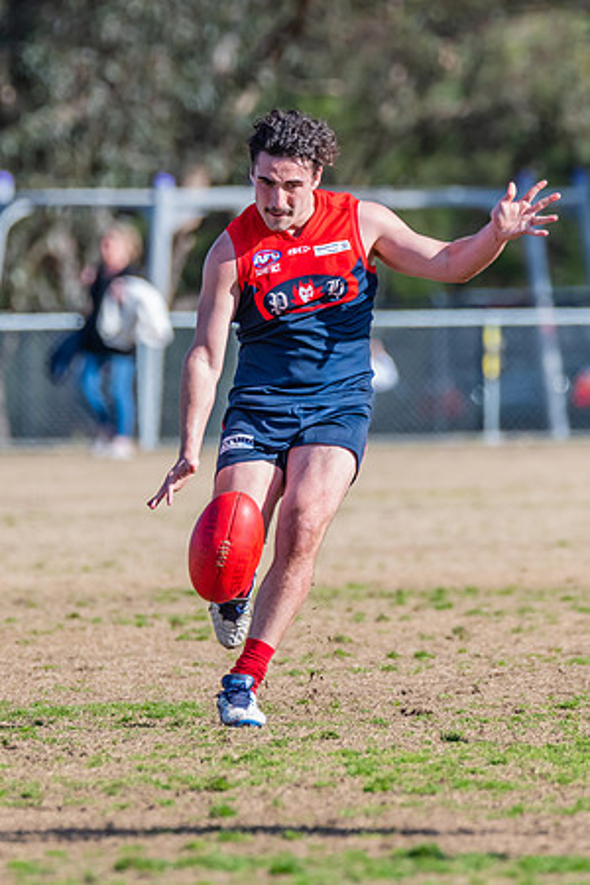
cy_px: 327
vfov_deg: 2.6
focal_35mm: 796
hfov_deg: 1.7
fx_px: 19578
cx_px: 159
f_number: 8
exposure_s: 1/1600
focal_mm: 420
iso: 800
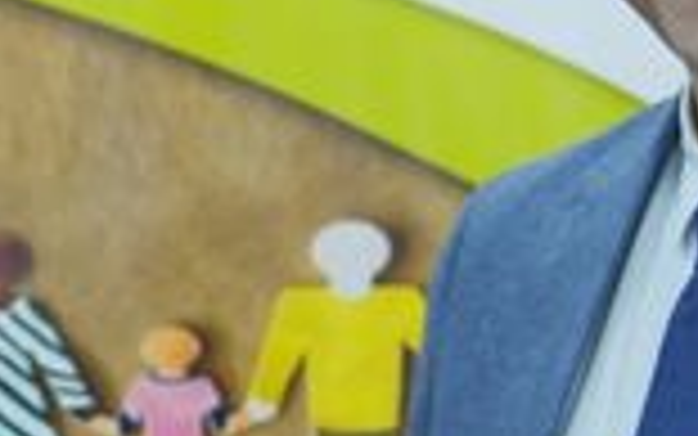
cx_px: 32
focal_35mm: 168
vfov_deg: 7.8
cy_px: 402
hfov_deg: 12.3
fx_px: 3197
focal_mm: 32
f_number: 2.8
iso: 250
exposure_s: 1/100
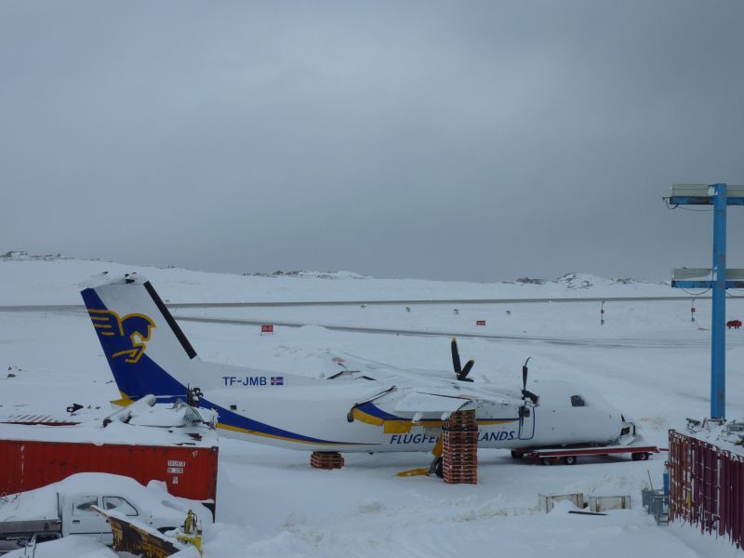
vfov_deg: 18.9
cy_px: 279
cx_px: 372
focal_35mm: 78
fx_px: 1676
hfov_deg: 25.0
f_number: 5.6
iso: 80
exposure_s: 1/500
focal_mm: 12.8
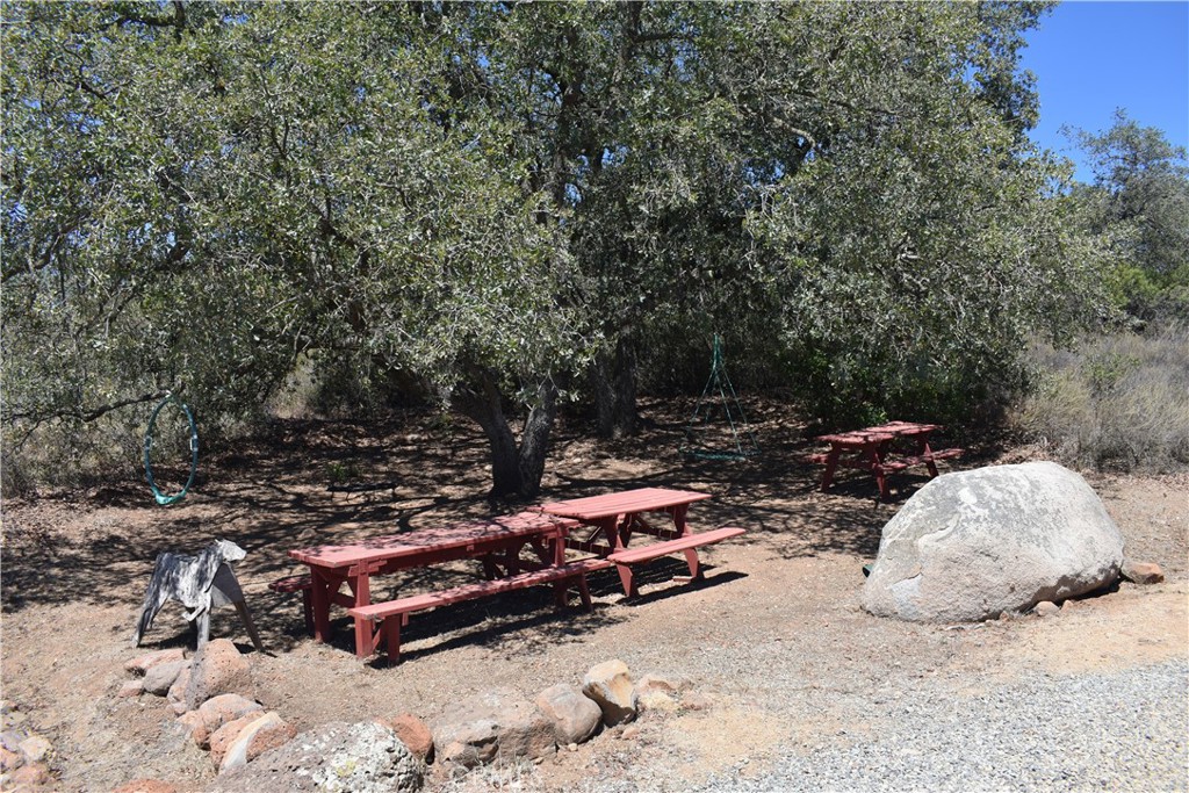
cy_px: 396
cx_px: 594
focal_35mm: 27
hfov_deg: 67.4
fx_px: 892
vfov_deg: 47.9
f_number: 8
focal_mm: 18
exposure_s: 1/250
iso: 125
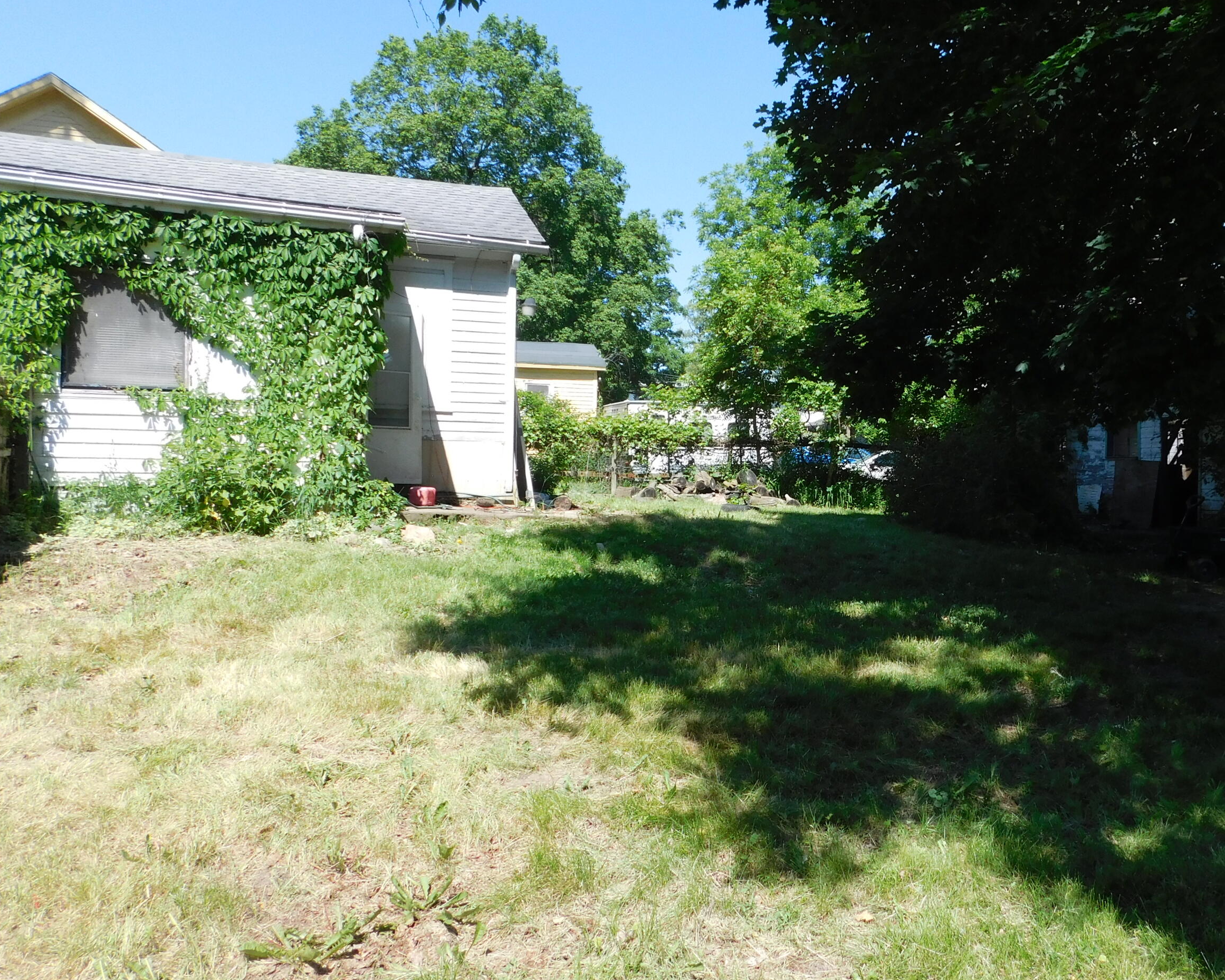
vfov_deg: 50.0
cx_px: 784
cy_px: 491
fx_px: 1051
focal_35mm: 29
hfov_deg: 59.5
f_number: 3
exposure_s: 1/800
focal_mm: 4
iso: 125
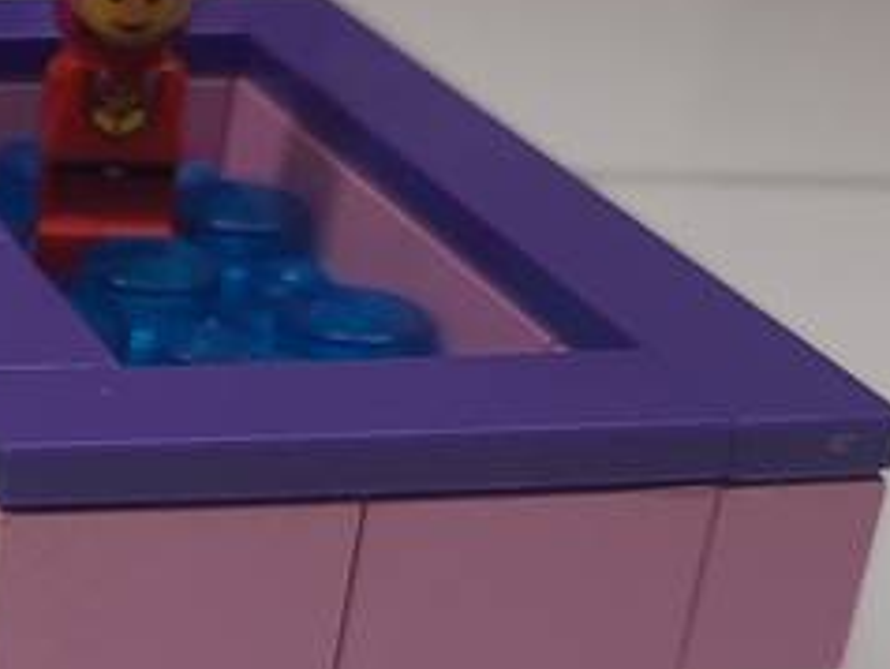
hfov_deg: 16.5
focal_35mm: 102
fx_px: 2625
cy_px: 435
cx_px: -639
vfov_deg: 14.5
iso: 50
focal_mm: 3.93
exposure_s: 1/100
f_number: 1.7
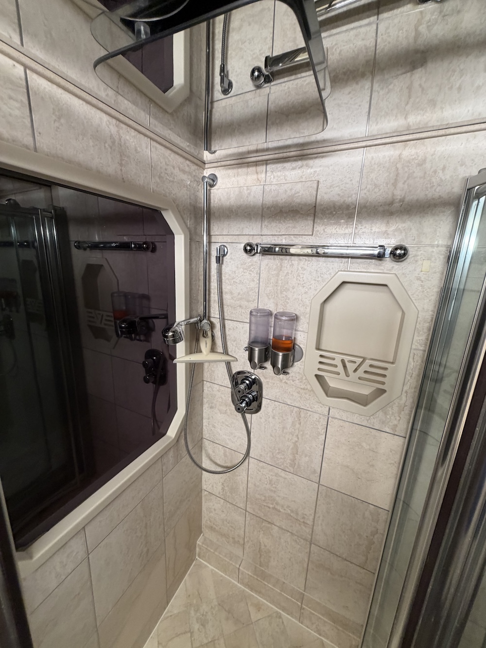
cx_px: 243
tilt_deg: -5.0
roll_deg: -5.2
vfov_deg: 102.1
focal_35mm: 14
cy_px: 324
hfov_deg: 85.7
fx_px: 262
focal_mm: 2.22
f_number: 2.2
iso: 200
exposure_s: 1/60
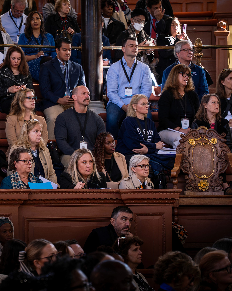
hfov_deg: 10.4
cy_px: 145
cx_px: 50
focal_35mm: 148
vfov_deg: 13.0
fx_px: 1270
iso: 400
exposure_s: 1/160
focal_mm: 70
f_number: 2.8
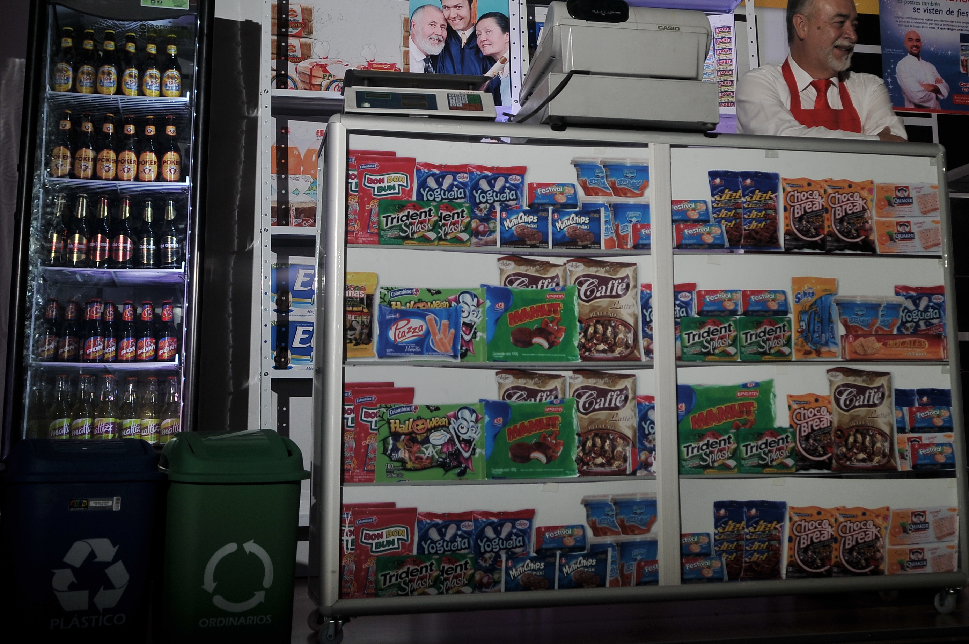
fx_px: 1371
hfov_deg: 38.7
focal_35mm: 51
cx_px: 592
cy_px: 207
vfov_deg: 26.2
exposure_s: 1/60
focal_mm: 22
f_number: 3.5
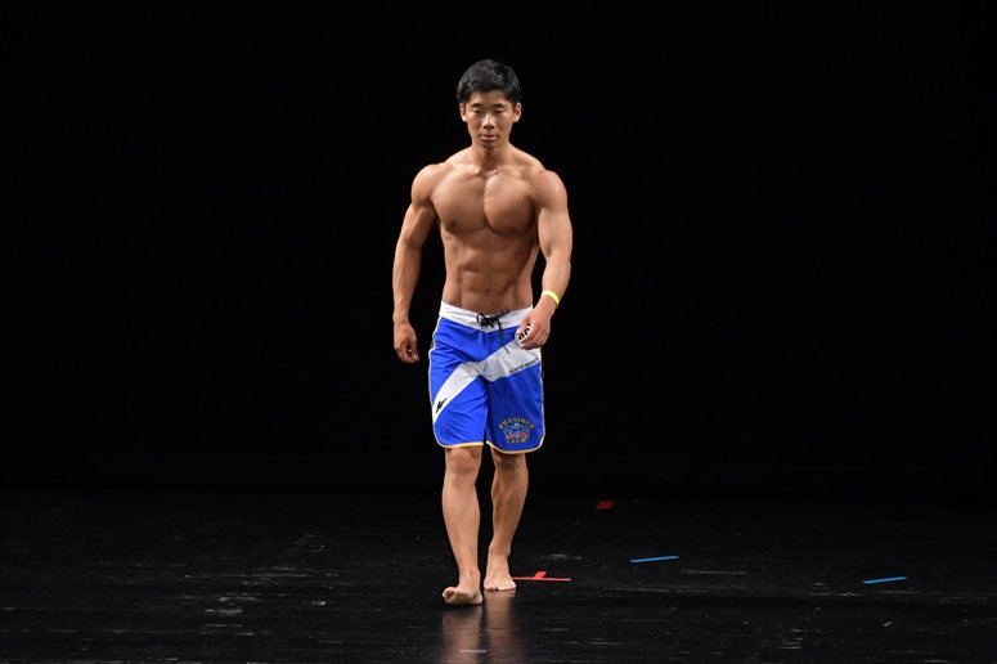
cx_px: 498
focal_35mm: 300
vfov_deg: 4.6
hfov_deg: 6.9
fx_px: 8304
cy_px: 332
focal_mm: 200
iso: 3200
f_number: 5.6
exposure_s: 1/400
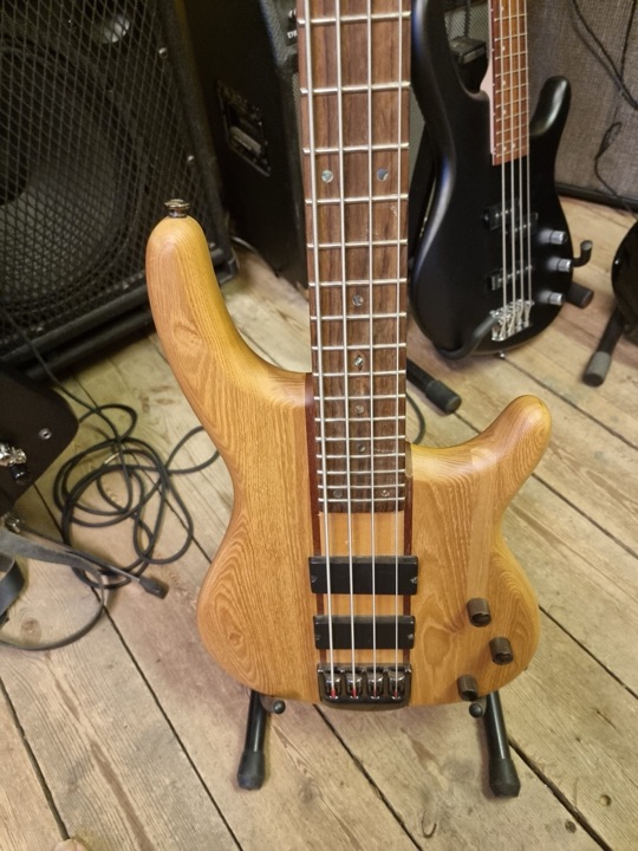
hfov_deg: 56.8
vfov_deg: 71.6
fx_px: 590
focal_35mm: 24
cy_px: 426
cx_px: 319
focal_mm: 6.7
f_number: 1.8
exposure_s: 1/33
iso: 640
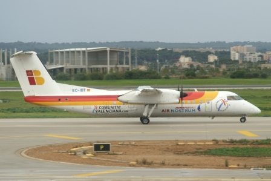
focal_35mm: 195
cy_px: 90
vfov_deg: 7.0
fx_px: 1468
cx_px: 136
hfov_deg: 10.5
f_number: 5.6
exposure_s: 1/40
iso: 100
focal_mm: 130
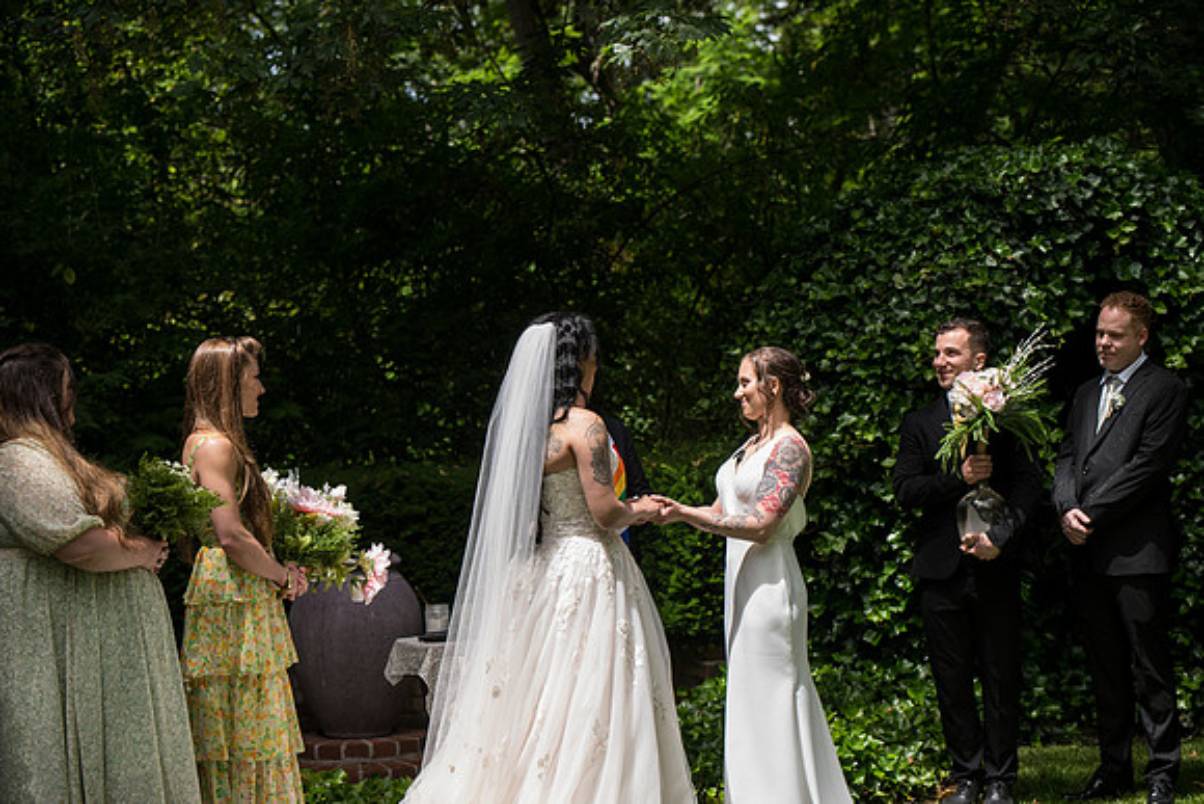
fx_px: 2342
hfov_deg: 28.8
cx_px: 602
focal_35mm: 70
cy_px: 402
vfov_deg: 19.5
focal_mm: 70
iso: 100
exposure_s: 1/400
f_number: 4
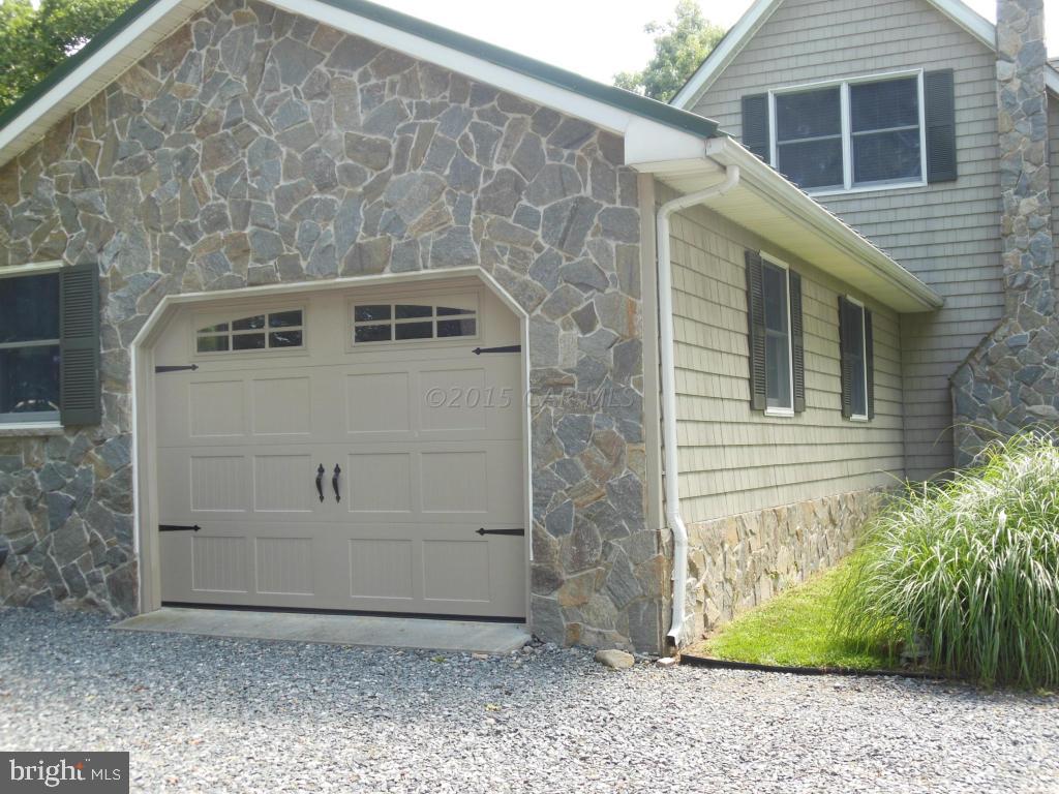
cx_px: 530
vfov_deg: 33.6
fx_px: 1315
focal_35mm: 43
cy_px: 397
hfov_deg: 43.9
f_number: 3.8
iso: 125
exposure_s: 1/125
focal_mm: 7.7
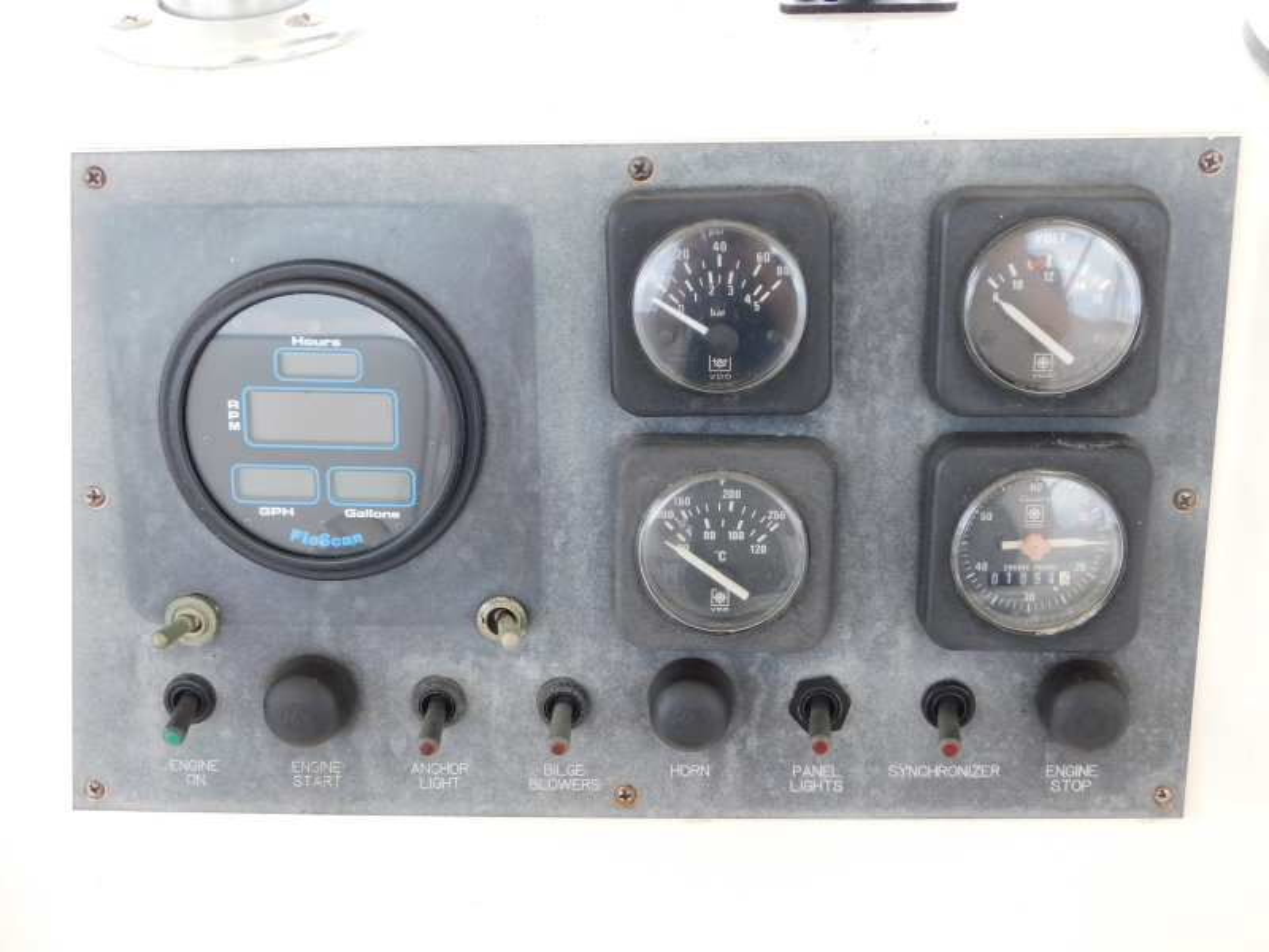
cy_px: 476
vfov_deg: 32.2
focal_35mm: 45
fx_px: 1650
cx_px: 634
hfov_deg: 42.1
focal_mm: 8
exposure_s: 1/100
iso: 125
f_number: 3.7
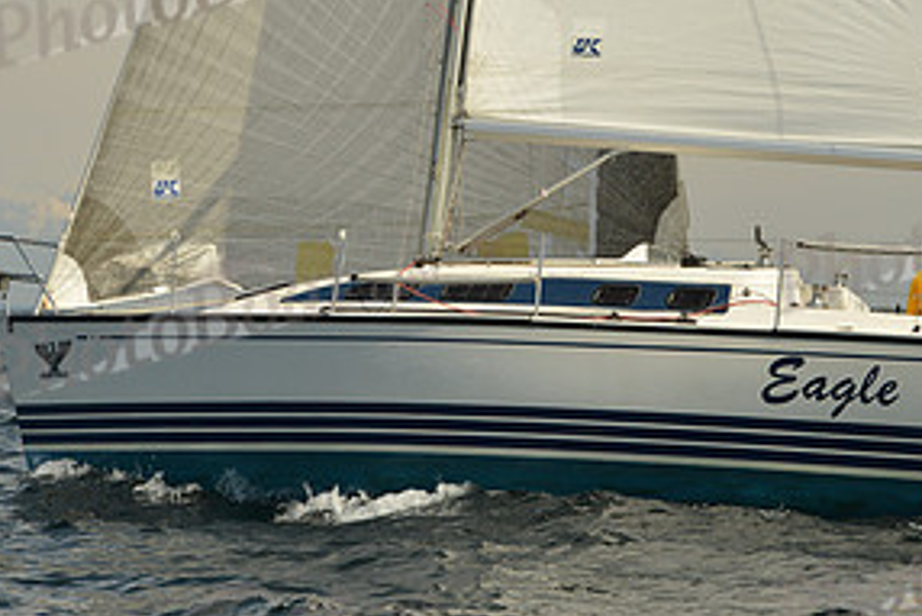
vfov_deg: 9.6
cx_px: 609
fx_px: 3638
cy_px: 108
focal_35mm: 142
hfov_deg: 14.4
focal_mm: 70
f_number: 9
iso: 320
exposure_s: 1/1250
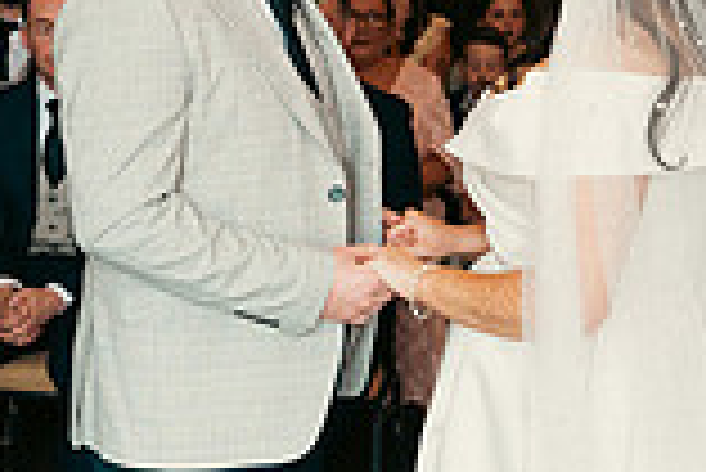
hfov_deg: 19.1
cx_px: 328
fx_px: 2100
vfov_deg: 12.8
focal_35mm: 107
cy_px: 218
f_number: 3.5
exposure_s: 1/160
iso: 1000
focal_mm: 29
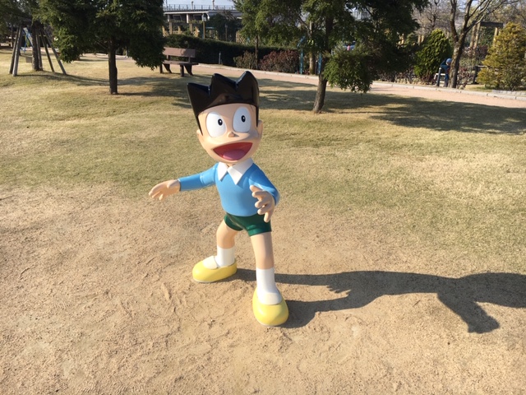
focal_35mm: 29
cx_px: 263
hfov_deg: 61.7
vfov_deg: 48.2
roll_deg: -1.1
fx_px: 441
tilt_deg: -20.2
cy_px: 198
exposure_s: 1/1508
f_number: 2.2
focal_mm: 4.15
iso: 25
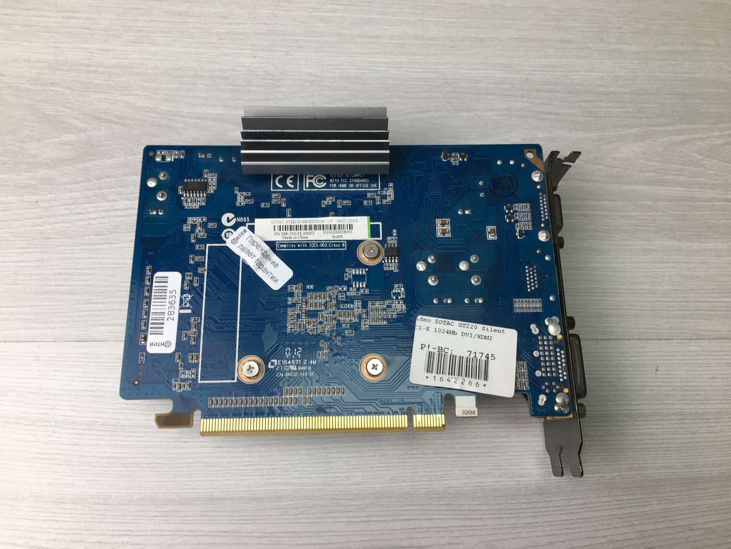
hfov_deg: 61.7
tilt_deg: -72.5
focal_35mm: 29
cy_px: 274
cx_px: 366
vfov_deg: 48.2
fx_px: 612
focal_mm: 4.15
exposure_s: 1/100
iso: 32
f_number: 2.2
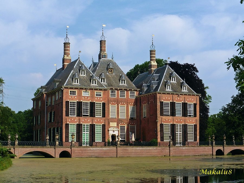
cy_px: 92
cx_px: 122
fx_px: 381
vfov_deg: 27.0
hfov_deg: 35.5
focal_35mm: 54
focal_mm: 9.7
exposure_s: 1/640
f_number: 5.6
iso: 100
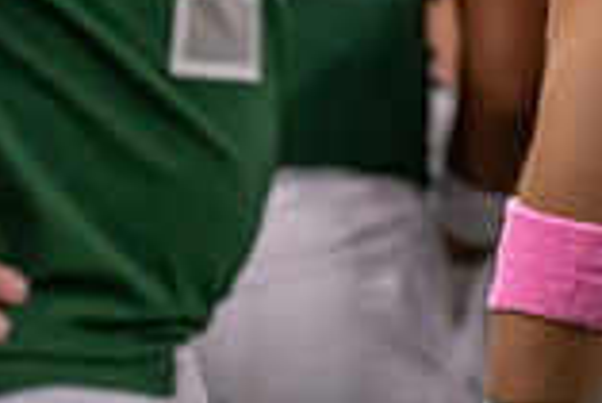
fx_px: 15298
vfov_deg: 1.5
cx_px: 998
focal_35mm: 914
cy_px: -376
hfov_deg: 2.2
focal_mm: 171
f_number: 2.8
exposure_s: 1/1000
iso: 2000
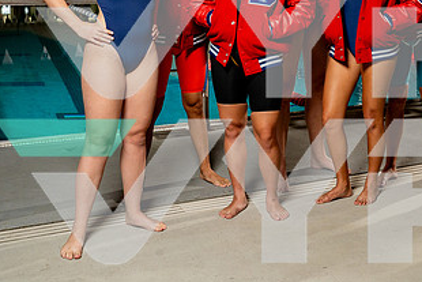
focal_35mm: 58
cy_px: 27
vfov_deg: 22.8
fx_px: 680
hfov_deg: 33.3
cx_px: 346
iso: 640
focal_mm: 31
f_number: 8
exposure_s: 1/250
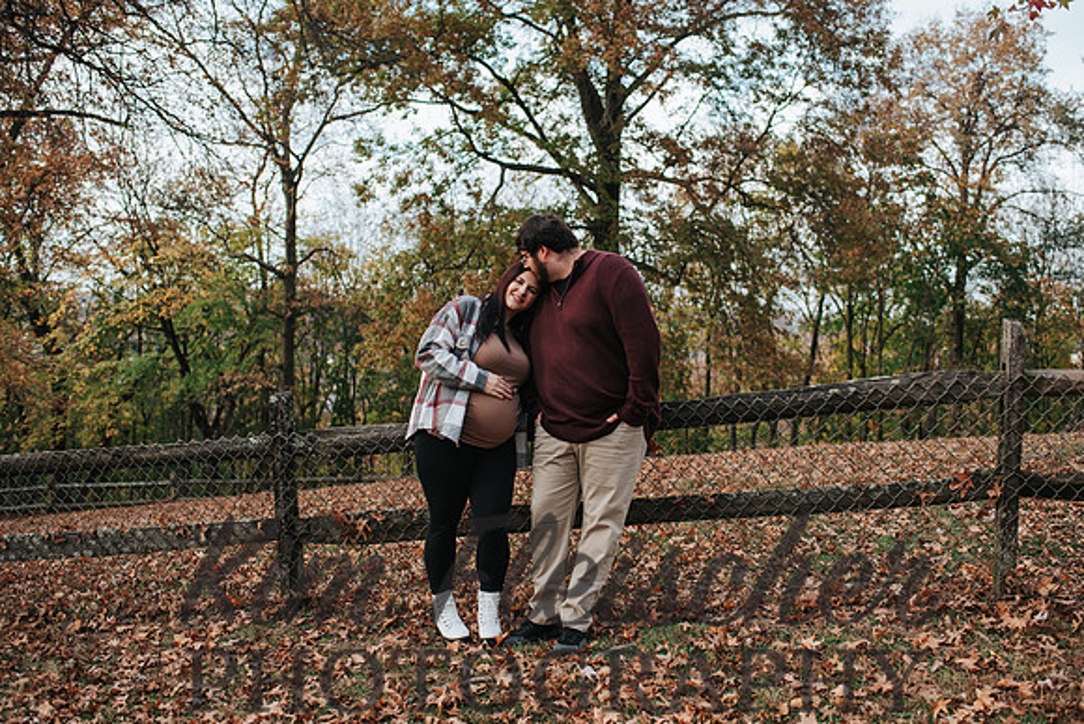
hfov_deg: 51.0
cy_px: 362
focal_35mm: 38
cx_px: 561
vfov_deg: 35.3
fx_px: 1137
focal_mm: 35
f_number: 2.8
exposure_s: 1/320
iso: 160
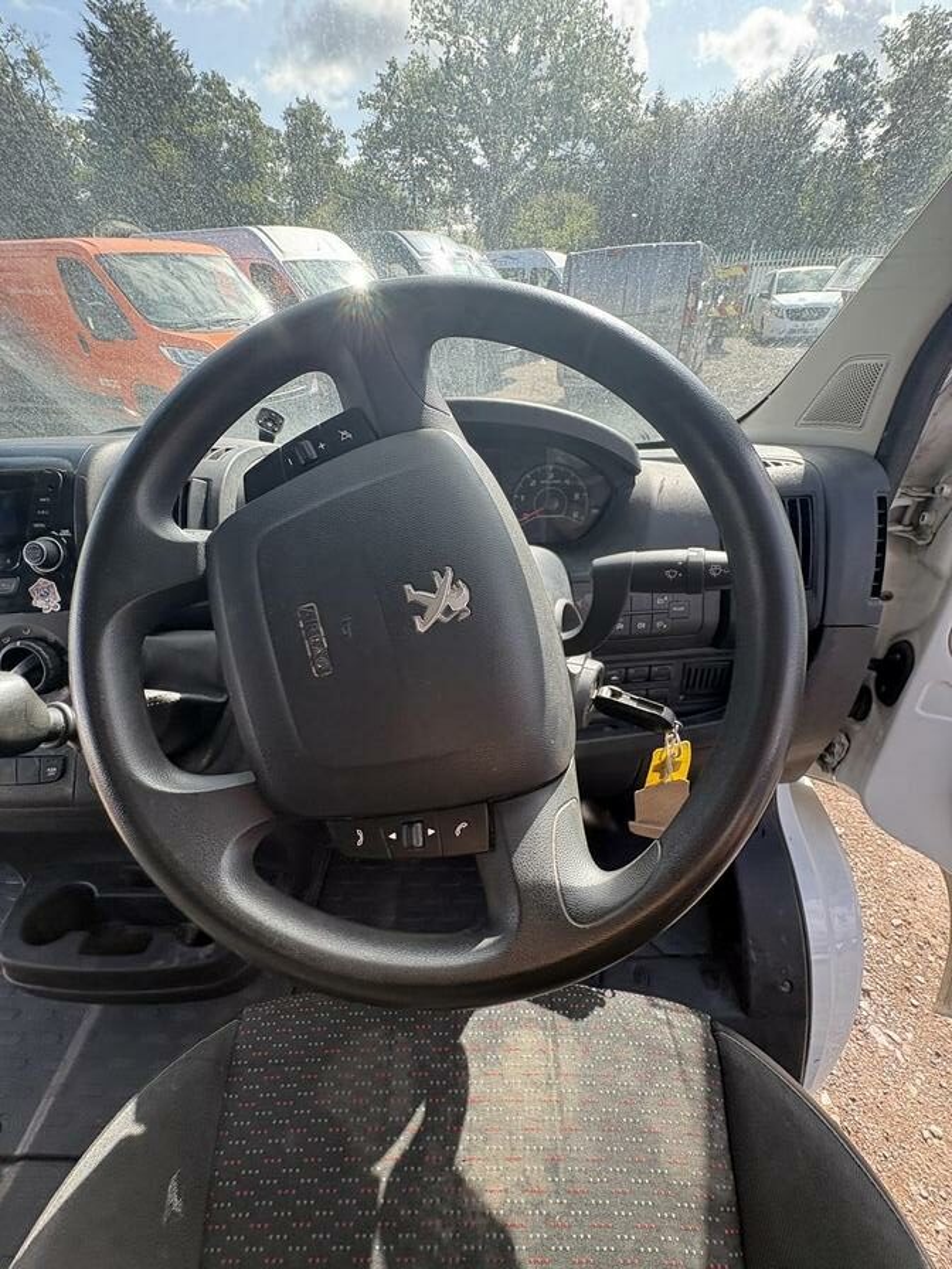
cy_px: 634
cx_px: 476
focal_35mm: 14
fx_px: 513
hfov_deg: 85.7
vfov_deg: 102.1
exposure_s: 1/206
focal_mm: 2.22
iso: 64
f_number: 2.2
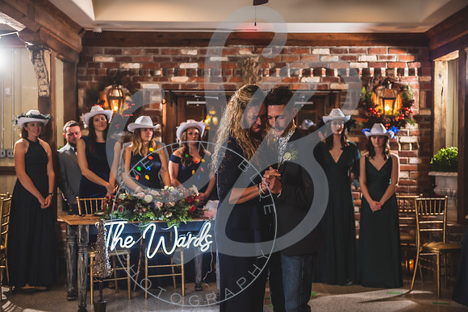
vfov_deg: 24.0
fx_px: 734
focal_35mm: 56
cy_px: 156
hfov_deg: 35.4
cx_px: 234
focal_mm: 56
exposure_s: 1/100
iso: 400
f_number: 2.8
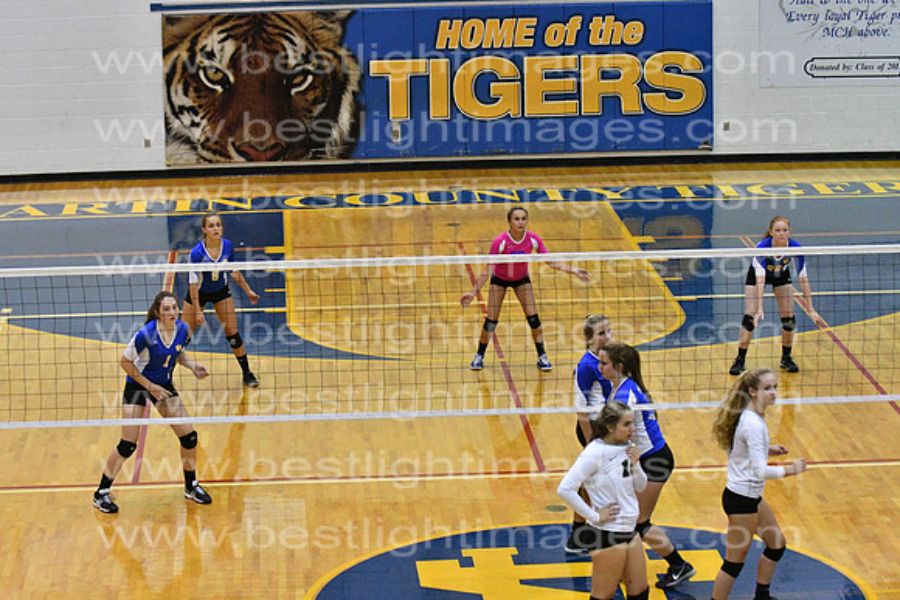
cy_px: 300
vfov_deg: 6.5
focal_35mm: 210
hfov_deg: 9.8
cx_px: 450
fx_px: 5251
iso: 8000
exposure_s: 1/640
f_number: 4
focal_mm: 140
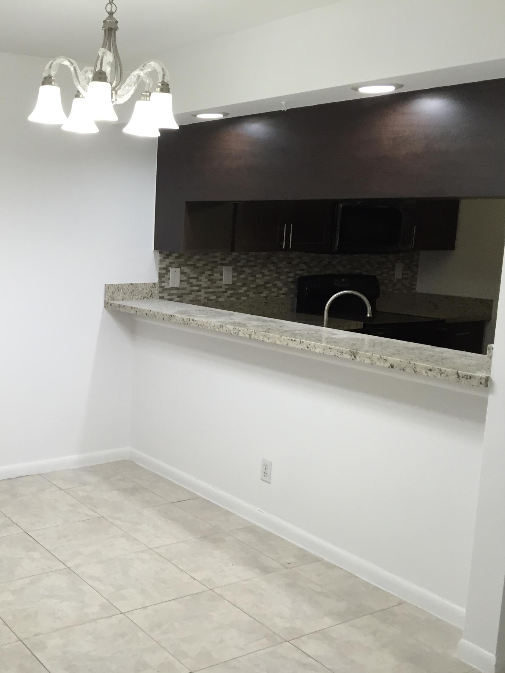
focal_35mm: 39
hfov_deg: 35.3
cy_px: 339
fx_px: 759
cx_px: 82
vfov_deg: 47.9
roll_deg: -1.6
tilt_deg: -9.1
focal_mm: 4.15
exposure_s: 1/30
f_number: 2.2
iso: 40
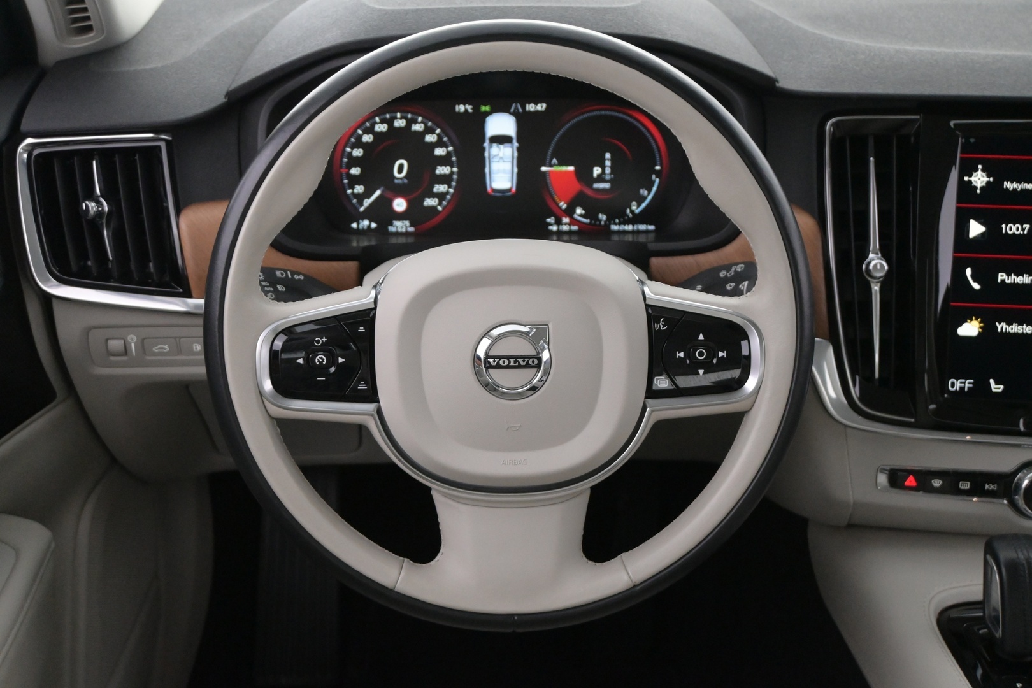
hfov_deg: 43.0
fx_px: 1311
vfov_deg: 29.4
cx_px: 516
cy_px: 344
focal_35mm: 46
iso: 4500
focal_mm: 30.5
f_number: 4.8
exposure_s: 1/50
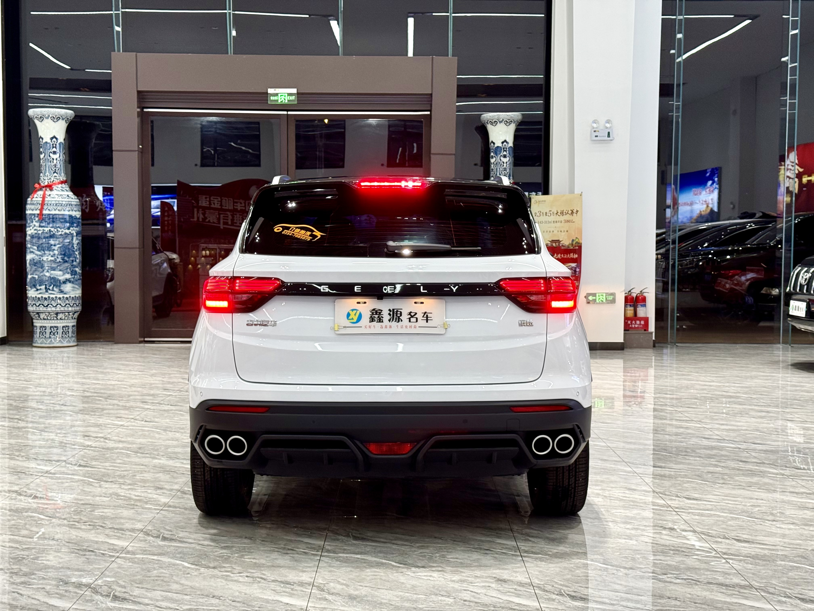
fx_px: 1129
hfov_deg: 39.7
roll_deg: +0.0
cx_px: 407
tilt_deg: -3.0
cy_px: 306
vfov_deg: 30.3
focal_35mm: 48
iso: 100
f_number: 1.78
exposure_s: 1/100
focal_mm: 6.76
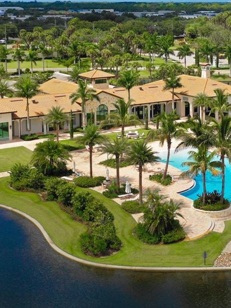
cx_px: 193
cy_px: 80
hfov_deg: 21.6
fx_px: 596
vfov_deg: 28.6
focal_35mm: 67
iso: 100
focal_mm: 10.26
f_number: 2.8
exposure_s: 1/2000
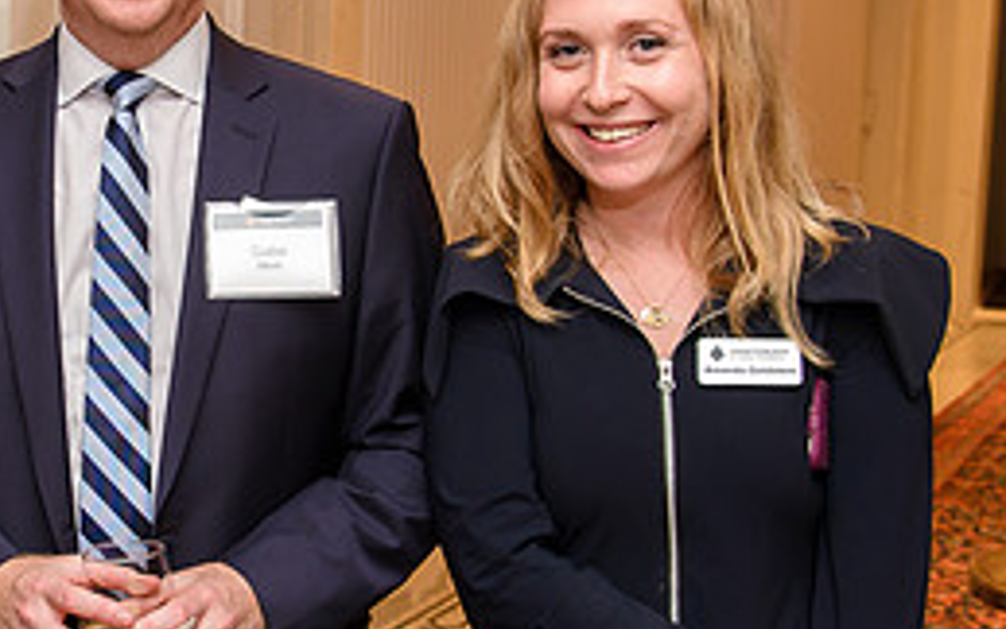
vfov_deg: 17.2
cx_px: 128
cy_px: 279
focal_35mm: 76
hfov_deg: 26.4
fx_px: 2084
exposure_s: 1/50
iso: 800
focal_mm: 31
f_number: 5.6
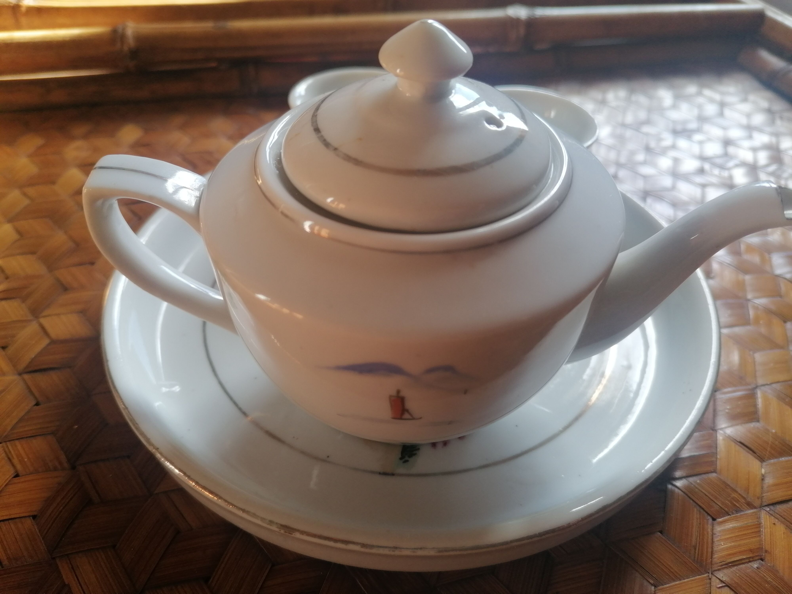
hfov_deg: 65.3
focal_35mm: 27
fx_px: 618
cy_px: 297
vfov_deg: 51.4
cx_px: 396
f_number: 1.8
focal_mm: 4.75
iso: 64
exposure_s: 1/100
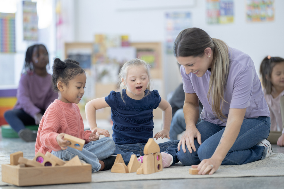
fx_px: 1065
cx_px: 142
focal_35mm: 135
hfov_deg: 15.2
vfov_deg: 10.2
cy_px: 94
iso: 200
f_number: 1.8
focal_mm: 135
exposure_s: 1/250
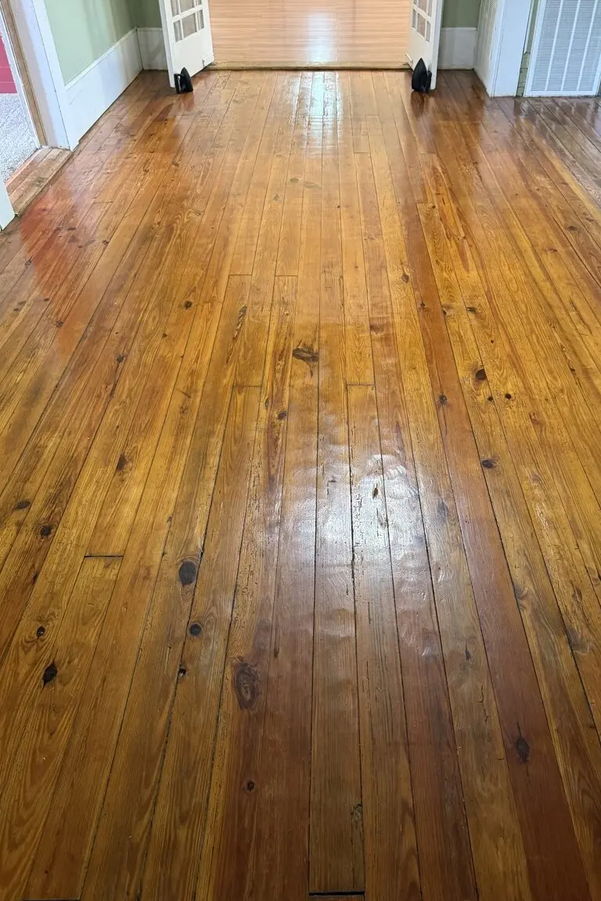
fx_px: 651
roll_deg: +0.0
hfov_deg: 49.4
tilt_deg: -40.6
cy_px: 437
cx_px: 340
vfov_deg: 69.4
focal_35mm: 26
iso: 320
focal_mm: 6.76
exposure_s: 1/60
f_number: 1.78
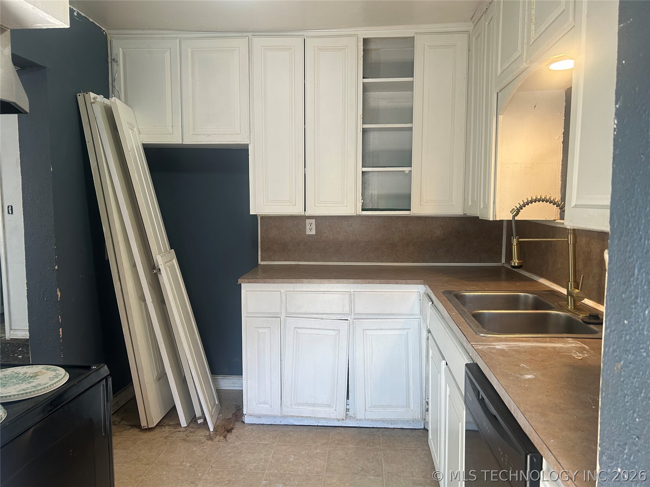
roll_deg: +0.6
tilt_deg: -4.8
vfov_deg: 53.1
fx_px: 488
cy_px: 244
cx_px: 325
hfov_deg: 67.3
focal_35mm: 26
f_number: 1.5
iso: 100
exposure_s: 1/120
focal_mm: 5.7
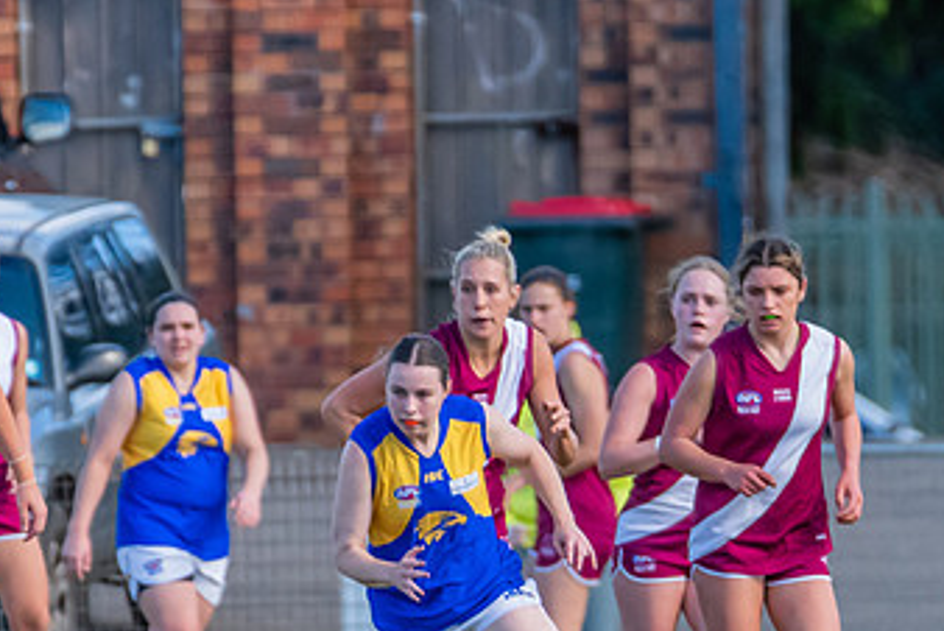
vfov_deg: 0.8
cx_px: 581
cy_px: 610
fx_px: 44326
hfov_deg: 1.2
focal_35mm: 1689
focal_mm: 600
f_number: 6.3
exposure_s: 1/1600
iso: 2000
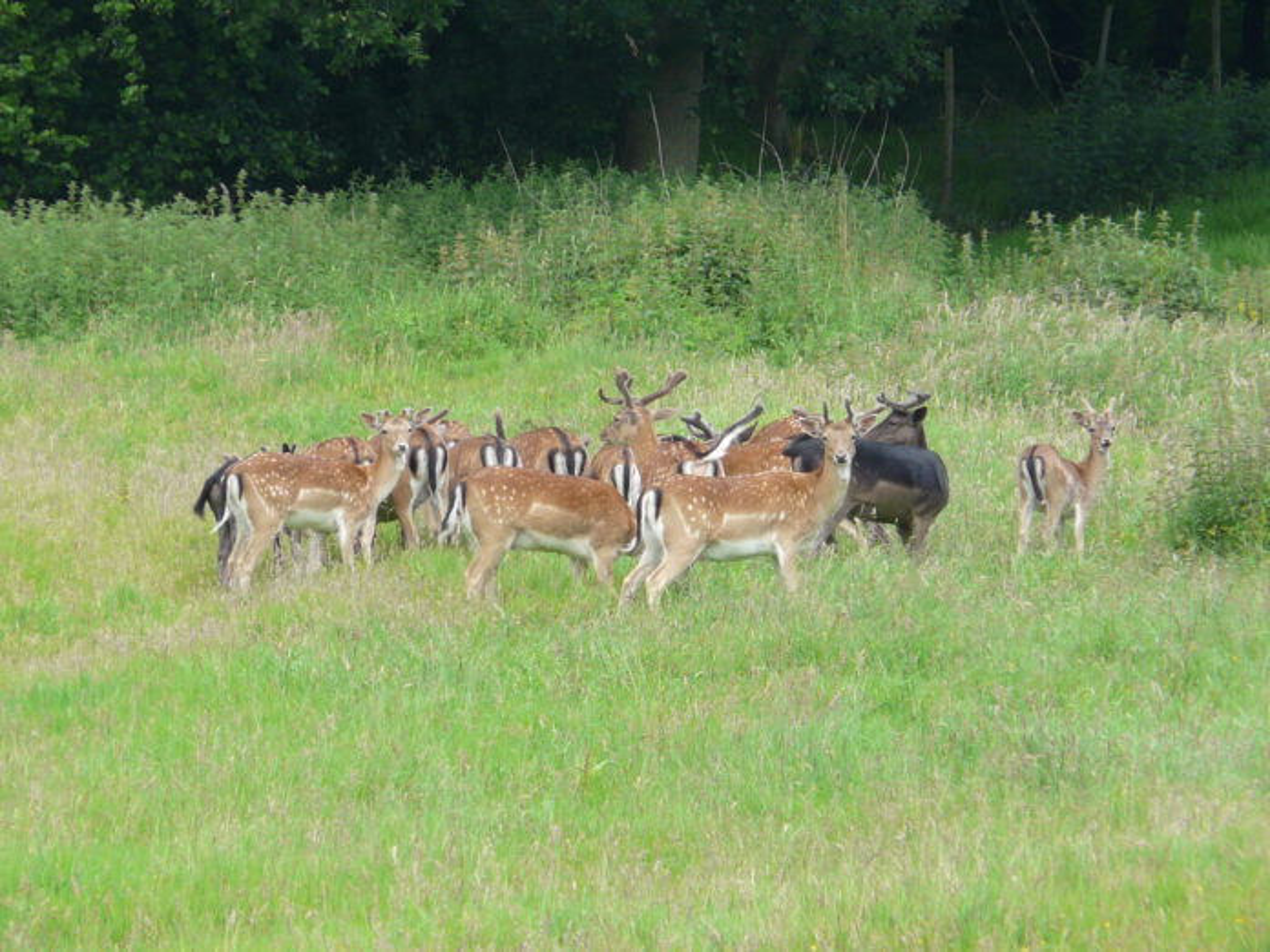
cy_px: 476
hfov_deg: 3.6
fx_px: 20068
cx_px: 635
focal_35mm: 547
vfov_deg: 2.7
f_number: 4
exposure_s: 1/160
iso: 100
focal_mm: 56.4
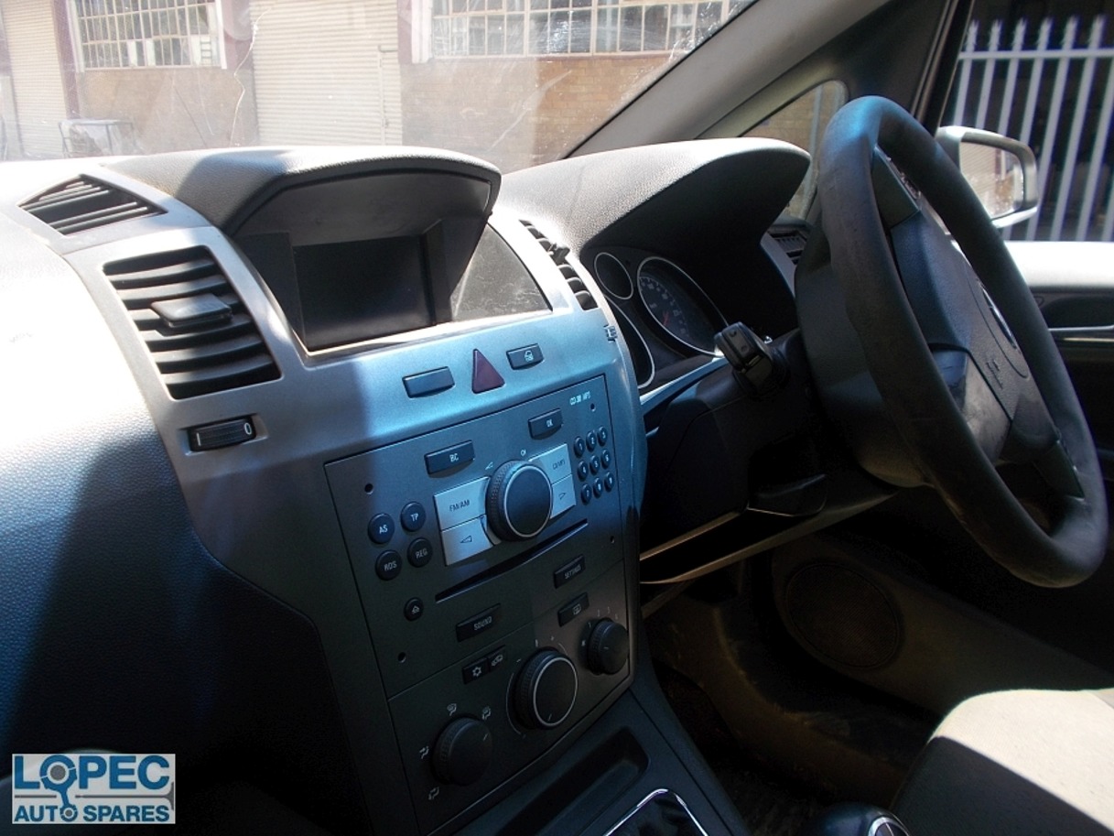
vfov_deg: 53.1
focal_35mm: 26
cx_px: 557
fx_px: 837
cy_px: 418
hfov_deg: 67.3
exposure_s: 1/125
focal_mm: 4.6
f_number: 3.2
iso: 80
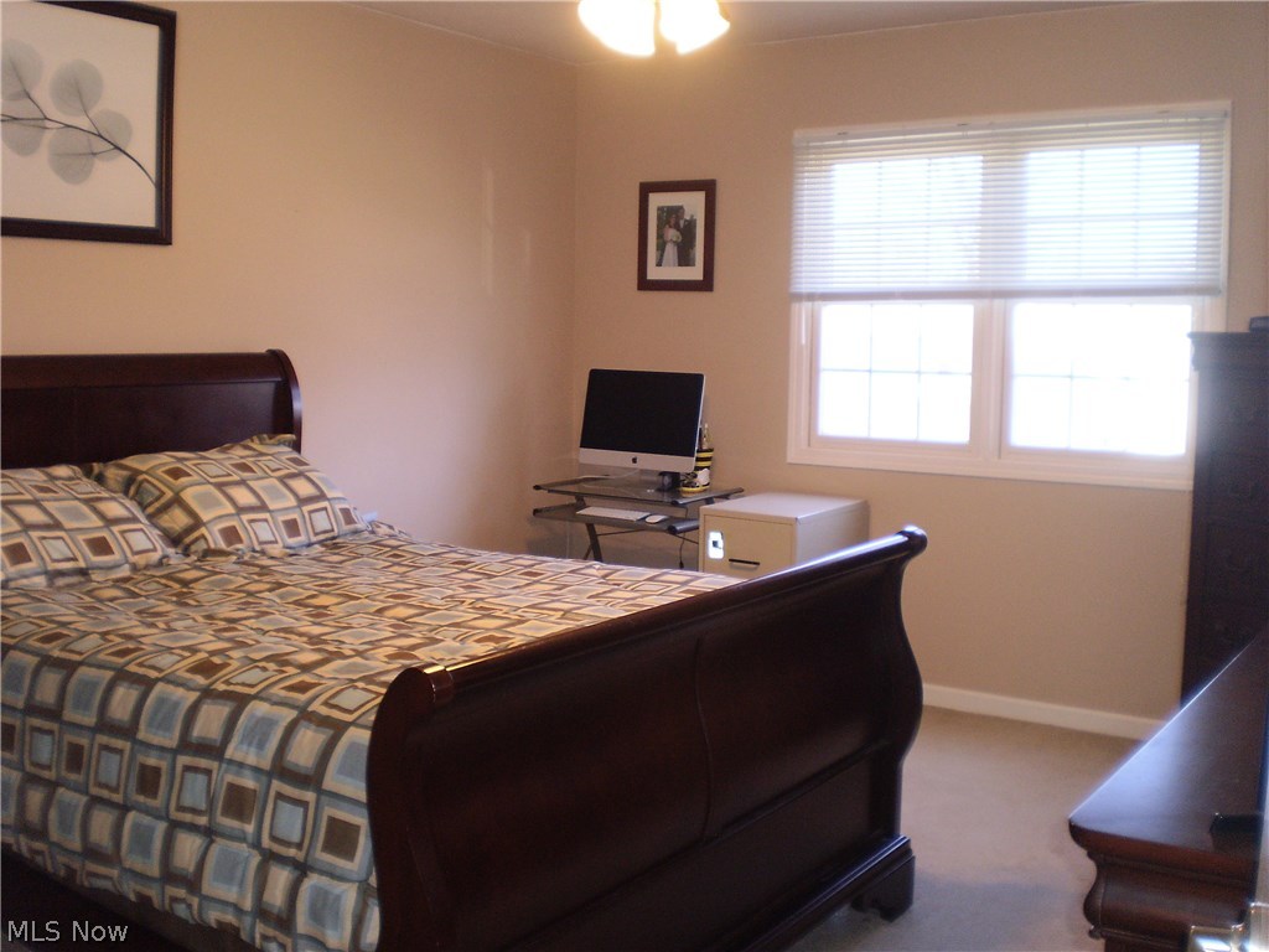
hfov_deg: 51.4
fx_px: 1320
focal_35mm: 36
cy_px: 476
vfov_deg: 39.7
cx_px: 634
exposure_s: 1/30
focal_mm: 6.3
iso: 125
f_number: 3.1
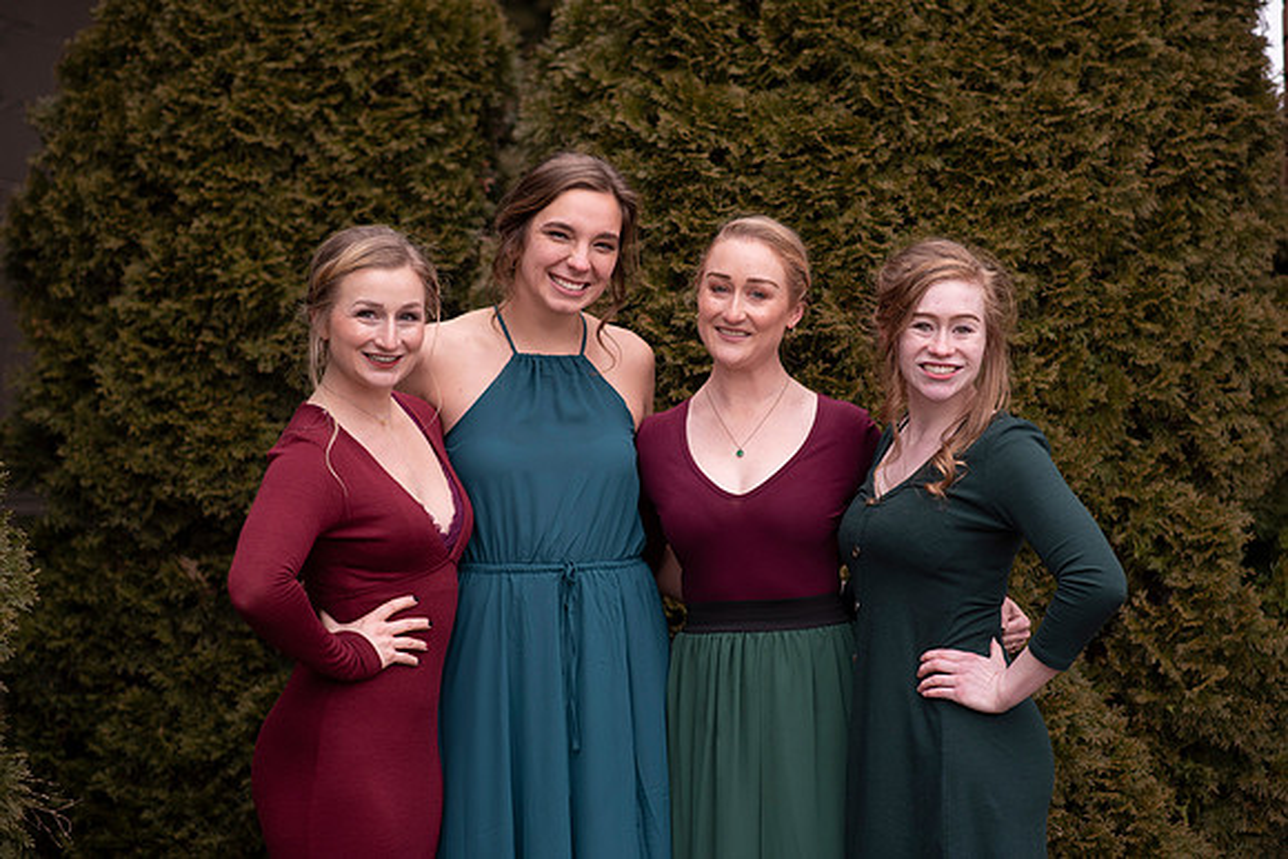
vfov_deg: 16.1
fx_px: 3042
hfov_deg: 23.9
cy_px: 430
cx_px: 644
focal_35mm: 85
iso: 100
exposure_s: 1/125
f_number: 2.5
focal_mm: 85
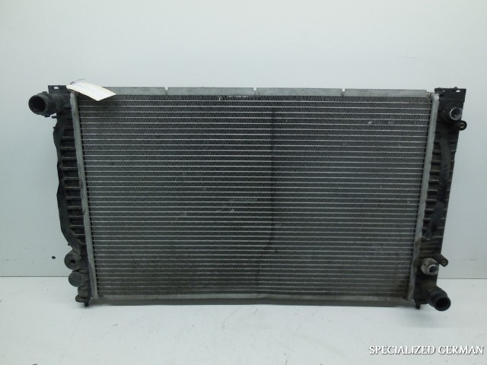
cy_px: 182
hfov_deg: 69.4
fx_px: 352
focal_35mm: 25
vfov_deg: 54.9
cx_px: 244
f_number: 3.1
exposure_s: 1/250
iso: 220
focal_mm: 4.5
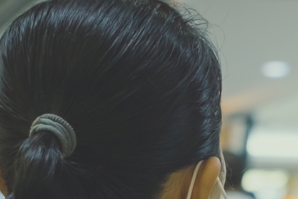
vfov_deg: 7.8
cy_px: 365
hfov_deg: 12.0
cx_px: 311
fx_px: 1399
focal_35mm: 169
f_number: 2.2
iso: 400
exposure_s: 1/80
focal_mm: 28
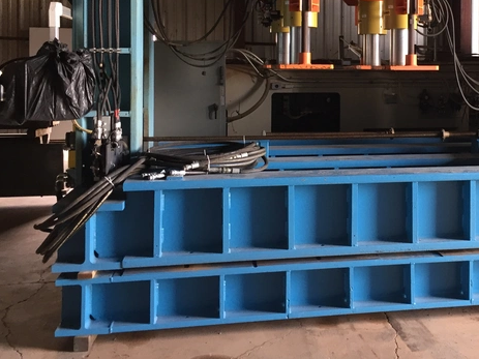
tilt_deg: -1.0
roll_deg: -1.0
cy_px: 79
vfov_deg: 30.2
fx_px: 650
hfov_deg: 39.3
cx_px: 362
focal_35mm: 47
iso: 80
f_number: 2.2
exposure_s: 1/30
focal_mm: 4.15
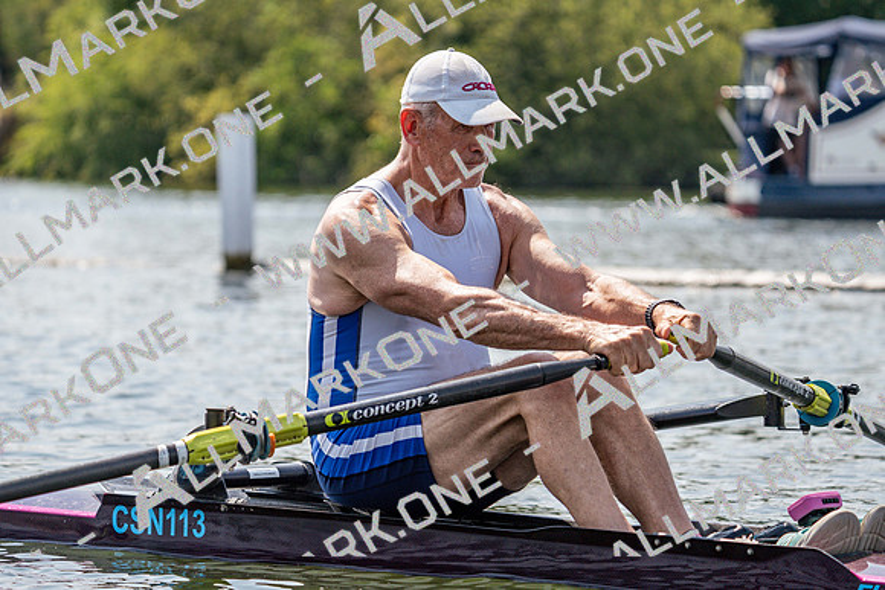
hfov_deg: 10.3
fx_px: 4918
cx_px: 442
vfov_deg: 6.9
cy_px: 295
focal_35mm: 200
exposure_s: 1/1600
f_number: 5.6
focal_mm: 200
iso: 250
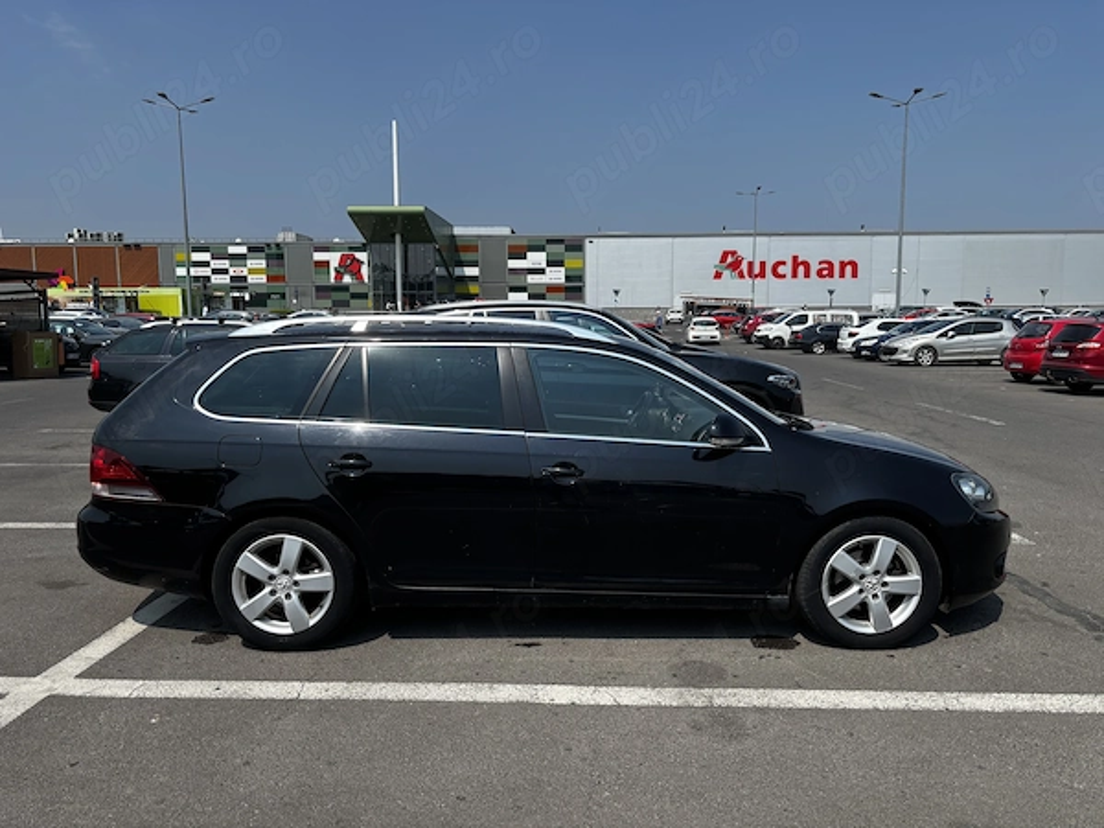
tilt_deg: -5.8
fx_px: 829
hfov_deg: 67.3
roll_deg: +0.9
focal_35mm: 26
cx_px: 552
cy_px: 414
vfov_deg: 53.1
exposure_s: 1/3413
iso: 50
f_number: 1.6
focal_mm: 5.96
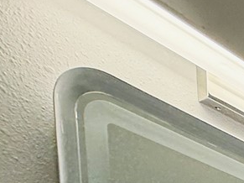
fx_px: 543
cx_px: 531
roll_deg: +0.2
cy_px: 460
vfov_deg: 13.2
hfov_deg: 16.5
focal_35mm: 77
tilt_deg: -1.3
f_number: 2.2
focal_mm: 2.22
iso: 64
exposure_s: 1/284
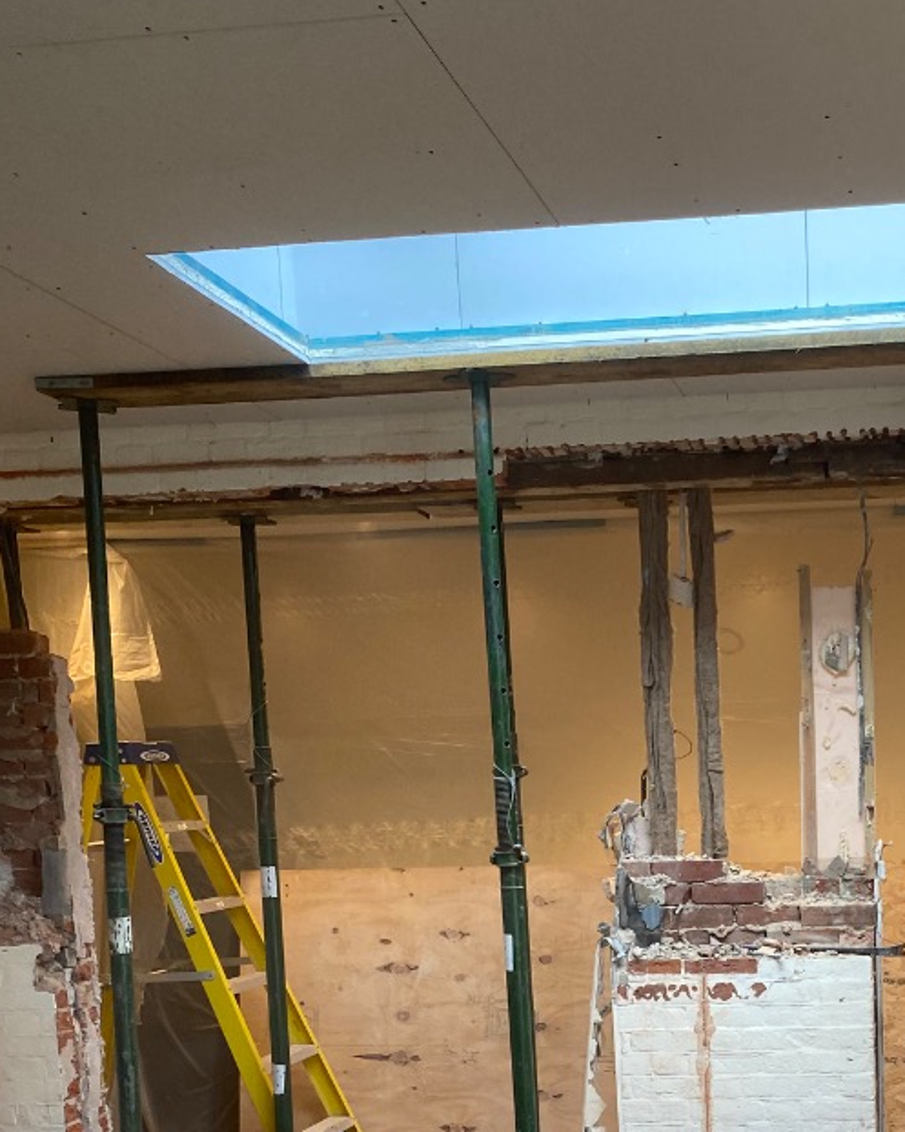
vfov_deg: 35.1
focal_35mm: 49
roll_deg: +1.0
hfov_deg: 29.7
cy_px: 1088
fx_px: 1642
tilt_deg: -11.0
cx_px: 798
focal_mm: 4.25
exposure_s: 1/100
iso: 100
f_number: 1.8
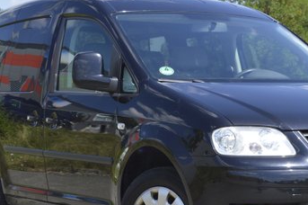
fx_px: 957
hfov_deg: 18.2
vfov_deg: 12.2
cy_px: 145
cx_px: 200
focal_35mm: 112
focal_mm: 40
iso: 100
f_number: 7.1
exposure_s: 1/200
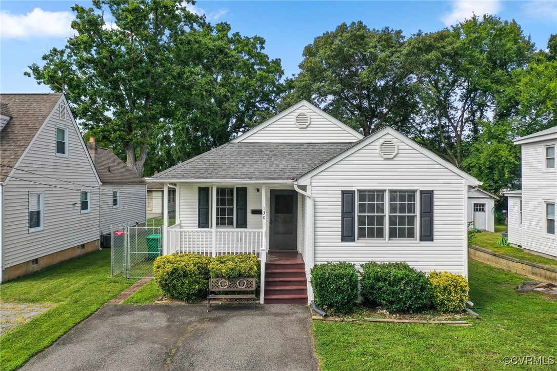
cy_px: 186
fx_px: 433
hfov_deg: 65.5
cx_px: 278
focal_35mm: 28
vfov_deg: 46.4
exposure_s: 1/40
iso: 100
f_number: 3.5
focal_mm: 10.26
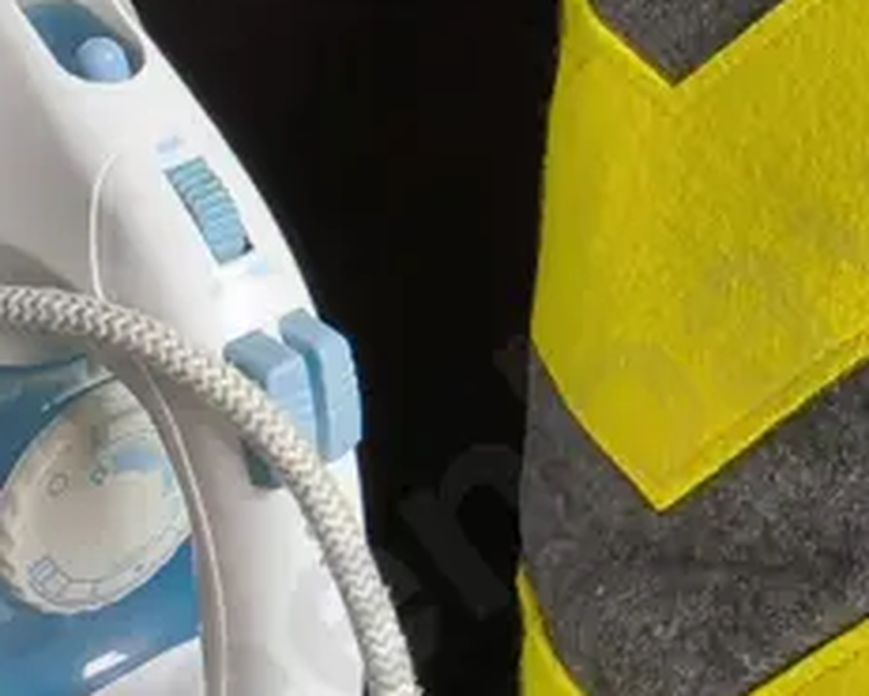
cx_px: 899
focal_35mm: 117
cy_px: 214
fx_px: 3010
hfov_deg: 16.1
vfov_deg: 13.2
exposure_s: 1/169
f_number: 2
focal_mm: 2.87
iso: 32
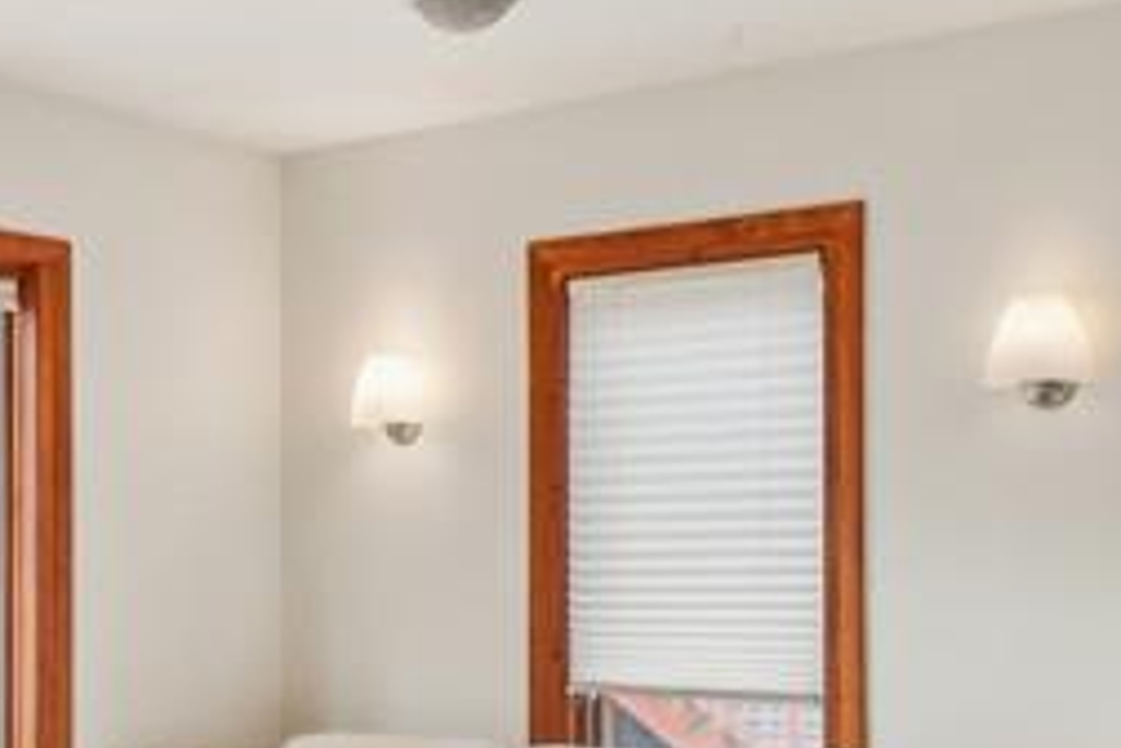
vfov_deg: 21.9
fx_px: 1899
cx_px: 67
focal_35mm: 61
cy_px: 614
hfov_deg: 31.0
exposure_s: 1/30
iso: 200
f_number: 8
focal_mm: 10
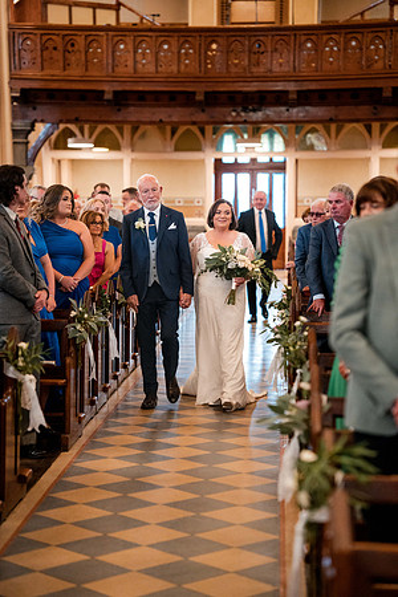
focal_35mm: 85
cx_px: 199
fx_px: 1409
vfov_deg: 23.9
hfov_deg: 16.1
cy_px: 298
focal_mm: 85
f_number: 2.2
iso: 5000
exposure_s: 1/500
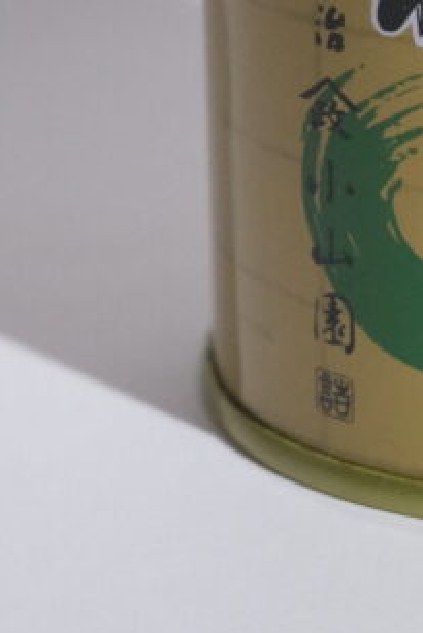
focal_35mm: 180
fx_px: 3169
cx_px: 538
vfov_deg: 11.3
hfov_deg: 7.6
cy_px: -49
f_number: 5.2
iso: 6400
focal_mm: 36.3
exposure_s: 1/85
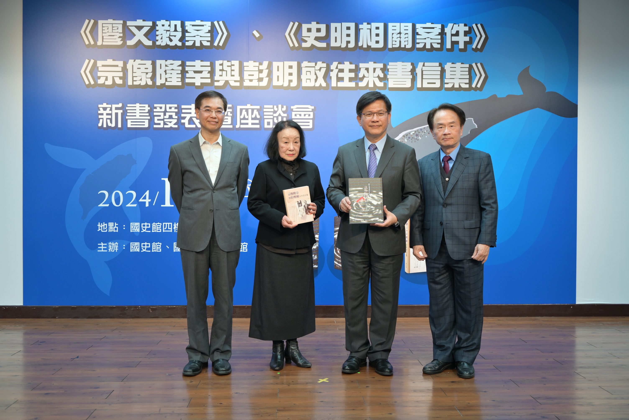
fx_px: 594
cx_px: 314
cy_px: 210
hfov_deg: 55.8
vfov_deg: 38.9
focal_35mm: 34
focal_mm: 34
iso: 450
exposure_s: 1/40
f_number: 4.8
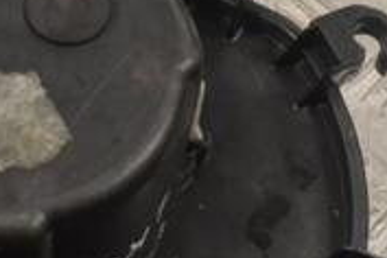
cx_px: -20
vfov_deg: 11.2
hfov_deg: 16.4
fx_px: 1311
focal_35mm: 122
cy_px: 160
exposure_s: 1/320
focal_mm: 24
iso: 3200
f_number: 9
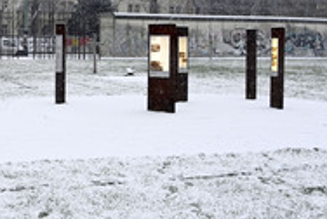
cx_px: 37
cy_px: 40
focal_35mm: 67
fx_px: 610
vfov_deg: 20.1
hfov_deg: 28.9
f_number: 11
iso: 1600
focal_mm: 28
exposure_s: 1/100
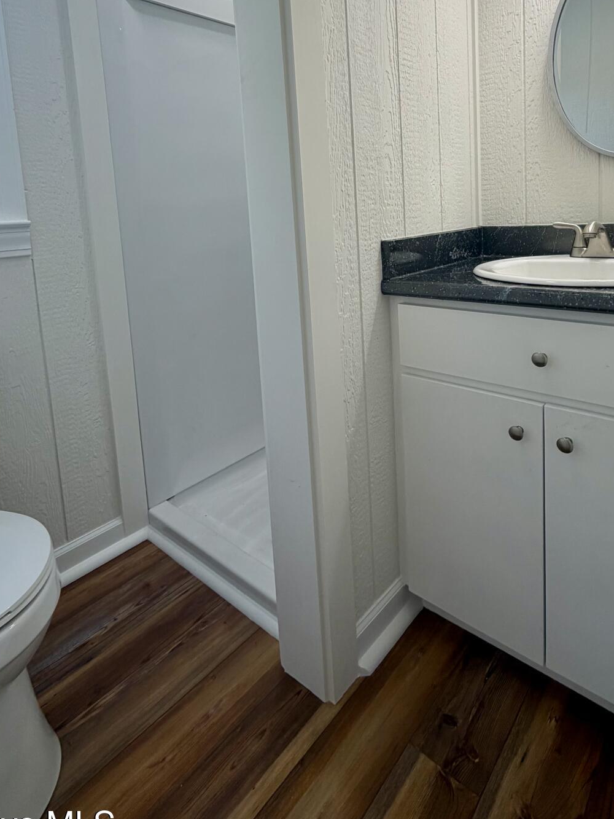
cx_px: 314
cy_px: 266
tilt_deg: -7.0
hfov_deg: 63.4
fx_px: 497
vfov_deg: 76.2
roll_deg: +3.1
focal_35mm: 21
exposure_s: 1/120
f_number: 2.2
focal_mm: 2.22
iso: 50
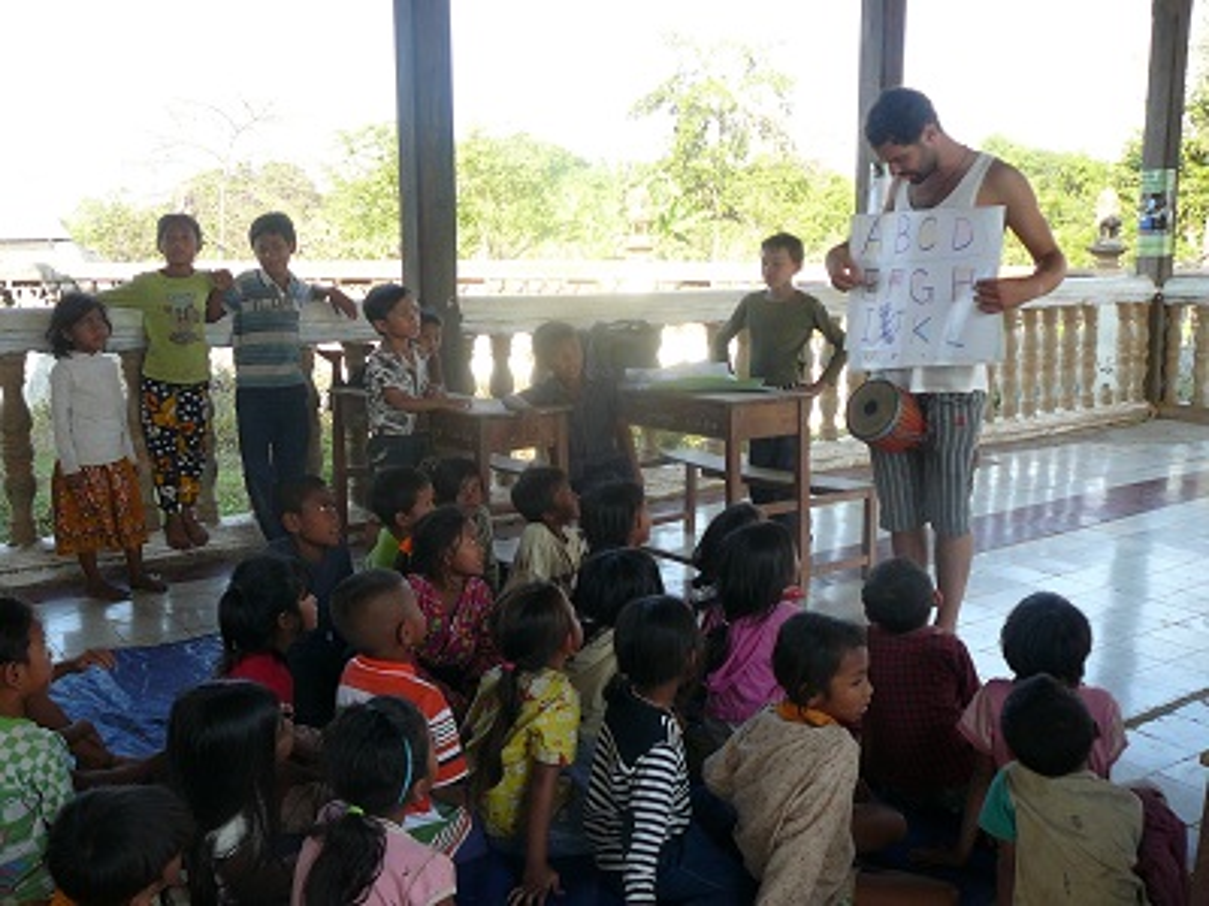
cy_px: 453
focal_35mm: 35
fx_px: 1222
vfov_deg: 40.7
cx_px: 604
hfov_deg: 52.6
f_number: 2.8
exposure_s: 1/125
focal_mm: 5.2
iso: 80
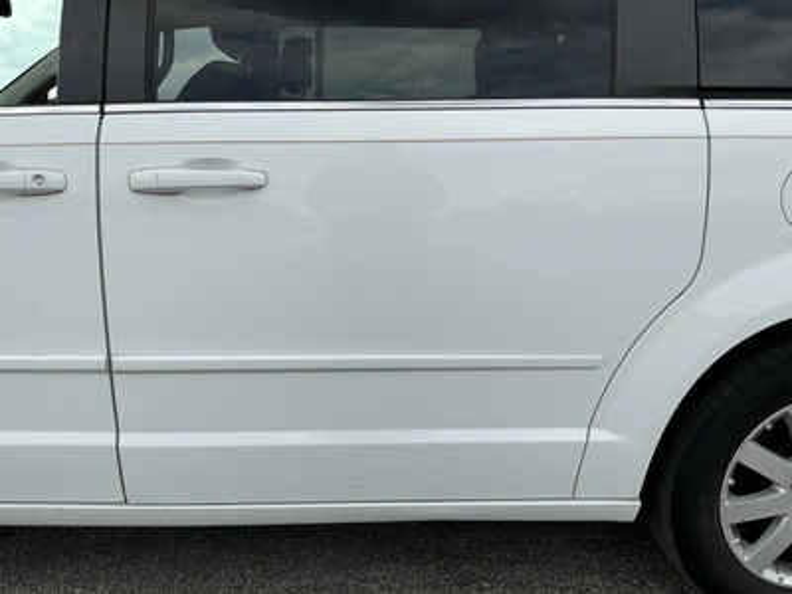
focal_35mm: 28
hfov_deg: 63.4
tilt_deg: -11.6
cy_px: 297
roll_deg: -1.2
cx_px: 396
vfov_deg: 49.7
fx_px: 641
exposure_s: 1/1451
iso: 25
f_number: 1.8
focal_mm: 3
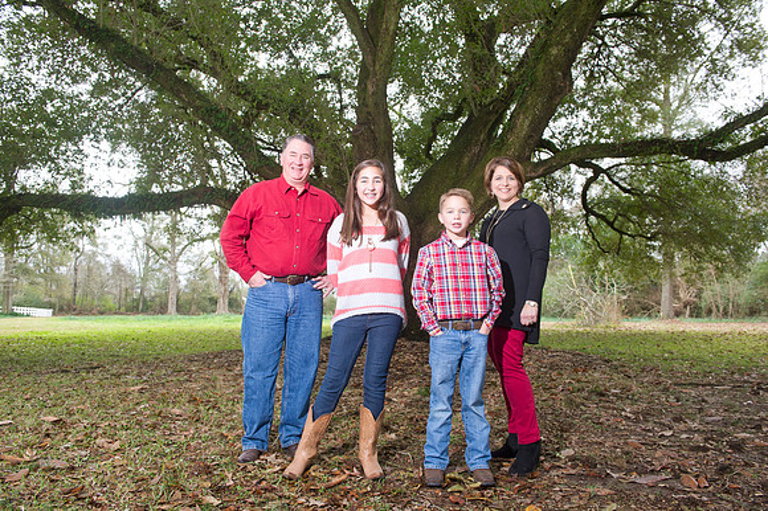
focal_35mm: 28
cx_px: 384
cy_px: 256
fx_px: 597
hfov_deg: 65.5
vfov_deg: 46.4
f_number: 5.6
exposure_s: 1/100
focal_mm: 28
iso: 800
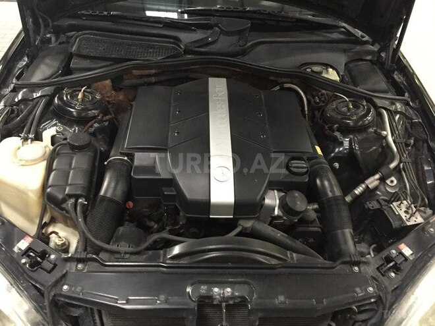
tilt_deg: -41.5
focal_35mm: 29
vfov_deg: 48.2
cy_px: 163
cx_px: 218
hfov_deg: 61.7
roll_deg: -4.4
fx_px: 364
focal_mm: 4.15
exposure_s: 1/17
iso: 320
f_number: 2.2
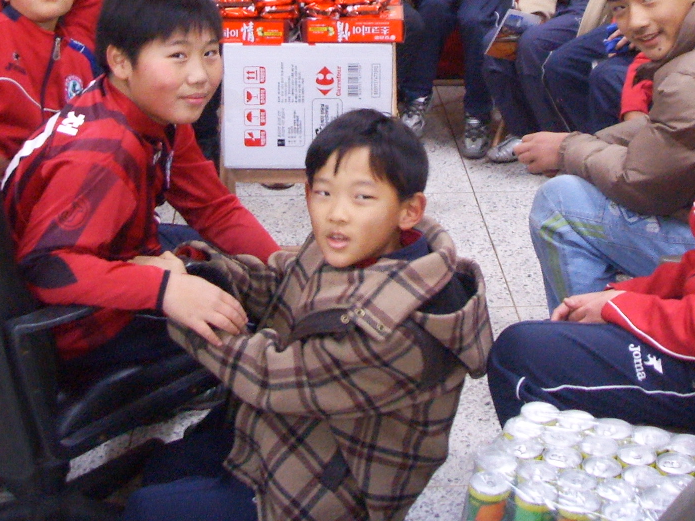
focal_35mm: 73
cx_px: 447
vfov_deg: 19.8
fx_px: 1466
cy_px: 56
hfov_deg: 26.6
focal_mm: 6.6
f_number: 3.5
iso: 150
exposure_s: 1/10
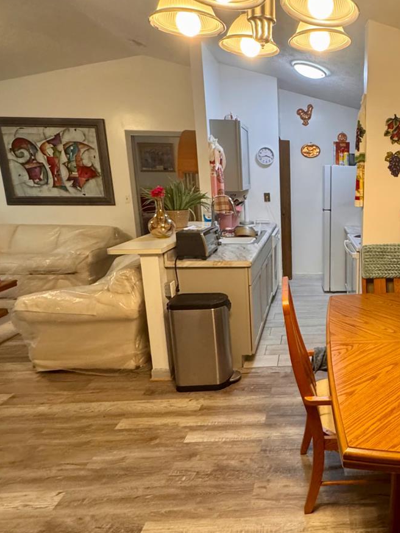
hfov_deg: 51.7
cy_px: 264
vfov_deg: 71.6
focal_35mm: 24
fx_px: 370
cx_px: 341
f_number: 2.2
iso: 320
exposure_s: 1/120
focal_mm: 2.22
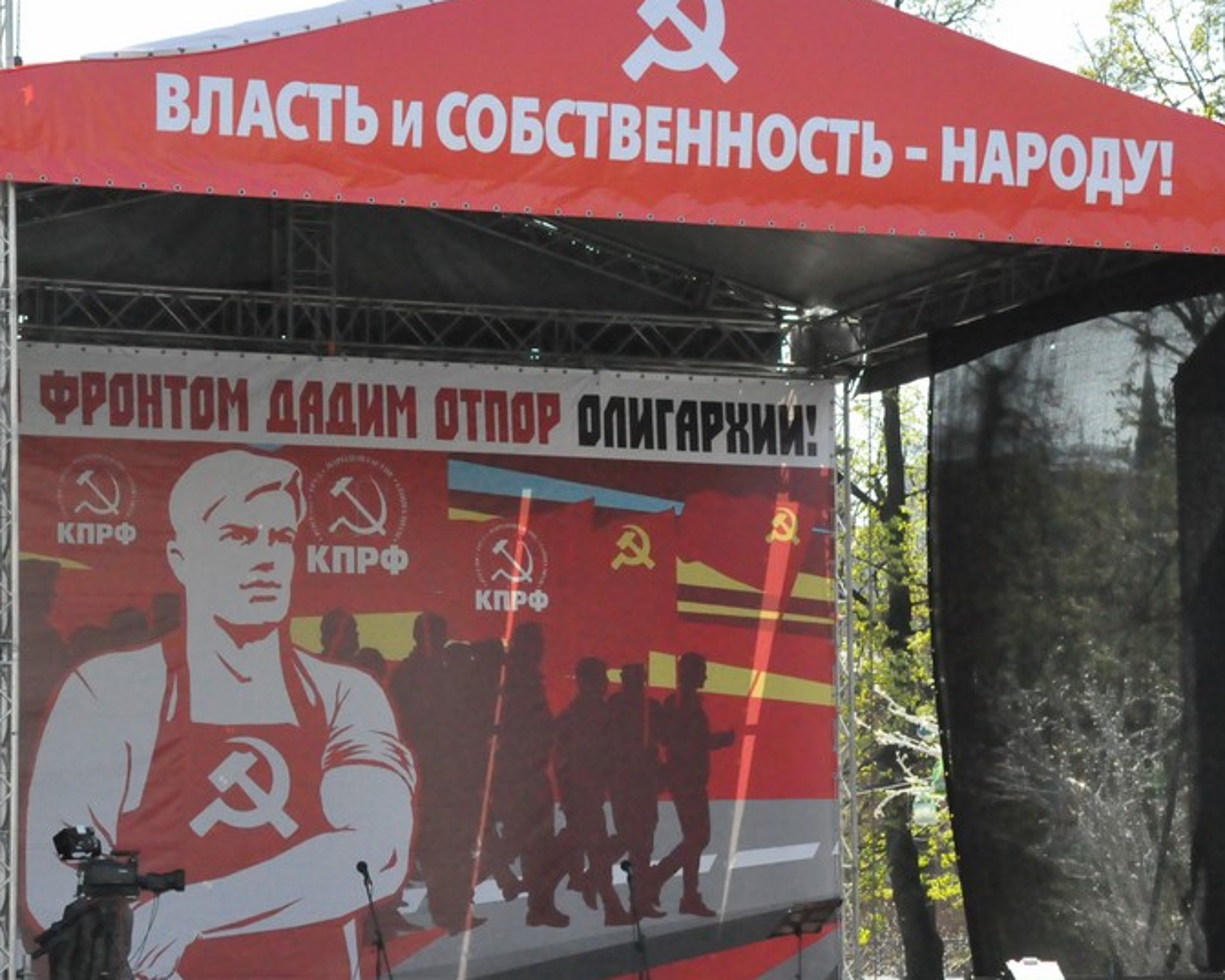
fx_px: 4569
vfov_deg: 12.2
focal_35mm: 126
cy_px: 547
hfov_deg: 15.2
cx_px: 427
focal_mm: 52
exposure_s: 1/4000
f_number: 10
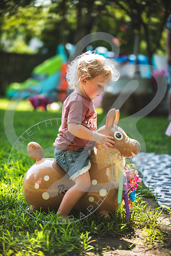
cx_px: 86
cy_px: 128
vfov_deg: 20.0
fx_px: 727
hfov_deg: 13.4
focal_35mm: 102
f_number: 2.8
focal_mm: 102
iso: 200
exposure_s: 1/320
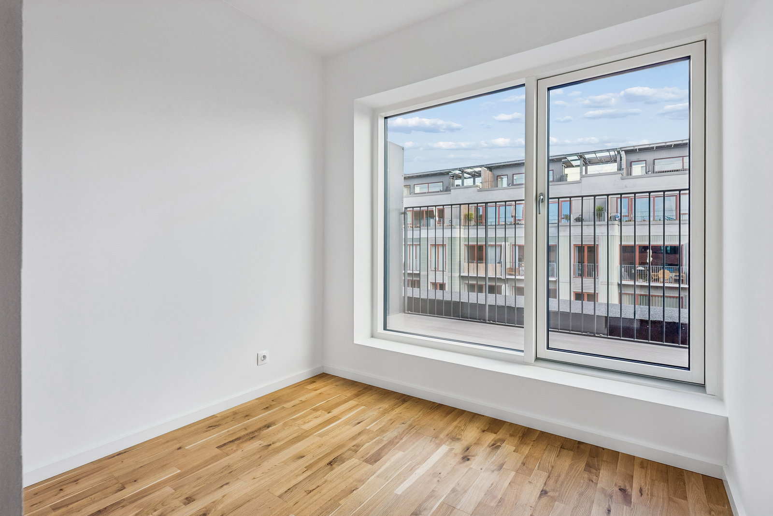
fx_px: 387
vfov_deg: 67.4
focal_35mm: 18
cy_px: 258
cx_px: 386
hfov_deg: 90.0
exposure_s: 1/50
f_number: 13
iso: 400
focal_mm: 18
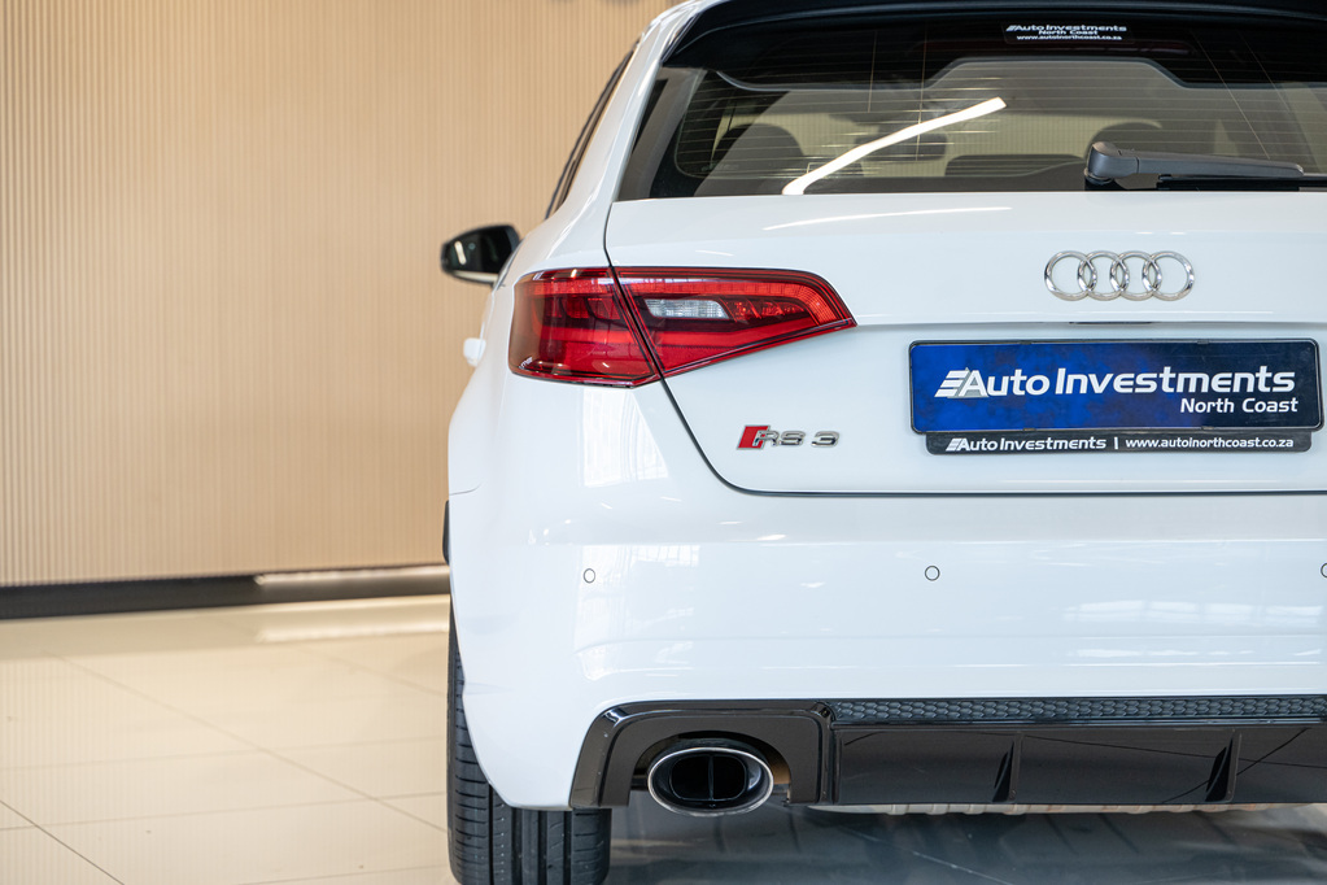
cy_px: 442
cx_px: 664
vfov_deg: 18.2
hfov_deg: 27.0
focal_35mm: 75
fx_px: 2764
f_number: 4
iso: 800
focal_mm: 75
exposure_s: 1/125
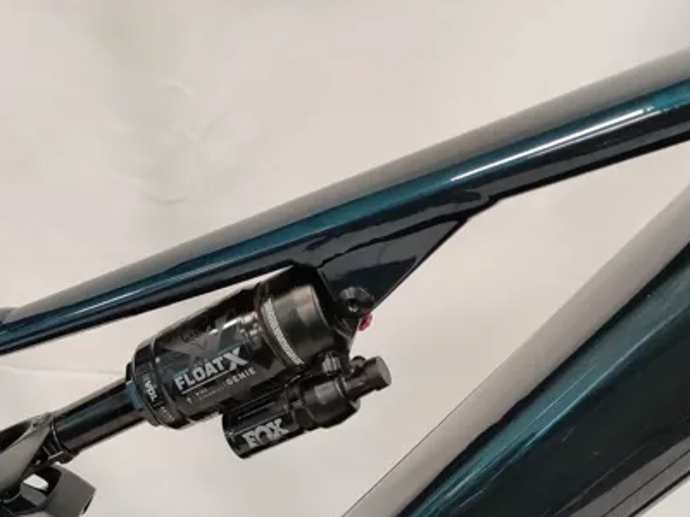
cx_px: 135
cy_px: 508
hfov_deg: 34.4
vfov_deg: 25.8
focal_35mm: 54
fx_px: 1076
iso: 640
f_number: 1.65
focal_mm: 4.75
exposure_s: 1/50
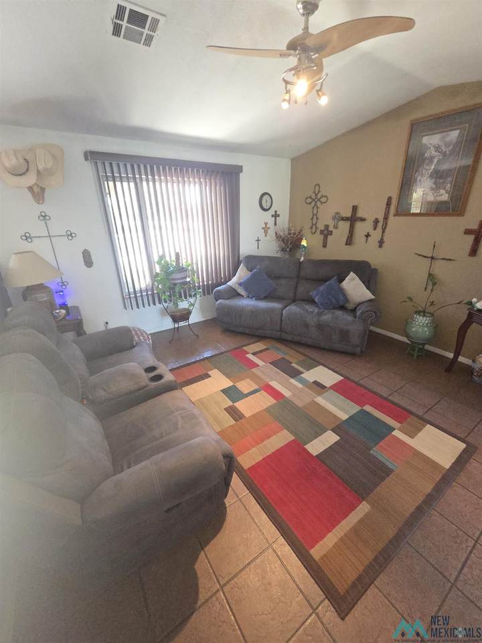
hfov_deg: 89.9
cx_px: 241
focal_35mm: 13
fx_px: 241
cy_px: 322
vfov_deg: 106.2
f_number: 2.2
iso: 320
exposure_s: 1/60
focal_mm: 2.2
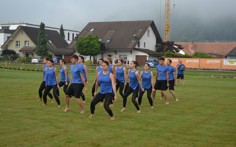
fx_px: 399
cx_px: 118
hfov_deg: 33.0
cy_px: 68
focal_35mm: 62
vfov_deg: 20.9
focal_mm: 40
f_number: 5.3
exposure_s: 1/1000
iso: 400
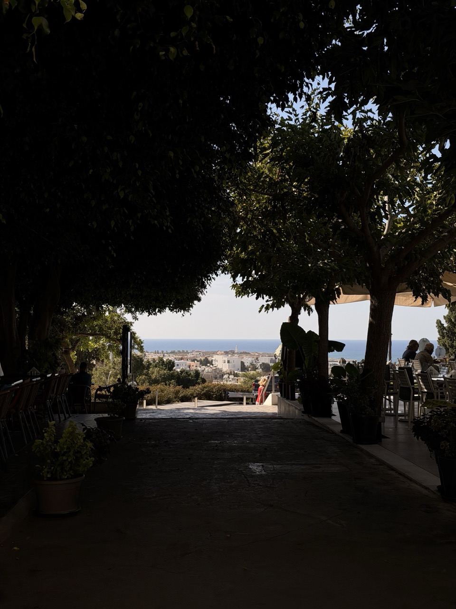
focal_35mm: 48
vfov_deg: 39.7
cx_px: 228
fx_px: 843
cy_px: 304
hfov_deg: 30.3
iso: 80
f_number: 1.78
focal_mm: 6.76
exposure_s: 1/11364
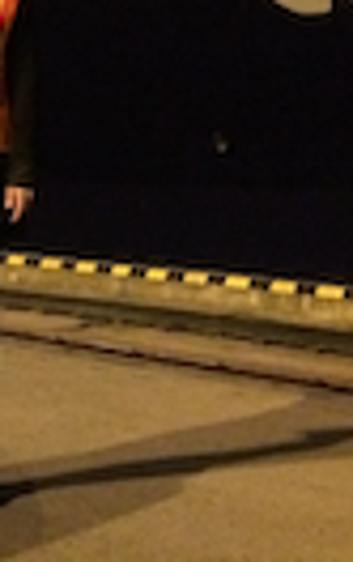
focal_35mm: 93
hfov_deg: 13.1
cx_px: -217
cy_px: 47
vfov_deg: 21.7
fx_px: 1425
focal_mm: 4.15
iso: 800
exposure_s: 1/15
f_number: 2.2
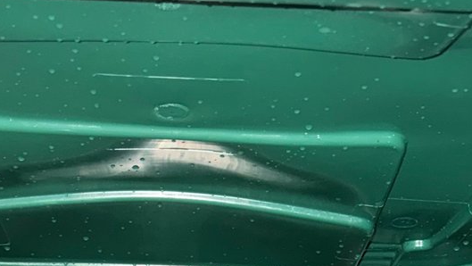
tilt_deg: -35.4
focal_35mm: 79
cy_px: 506
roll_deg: -0.3
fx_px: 989
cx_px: 230
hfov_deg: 26.8
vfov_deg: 13.5
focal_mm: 6.76
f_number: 1.78
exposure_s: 1/4
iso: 250
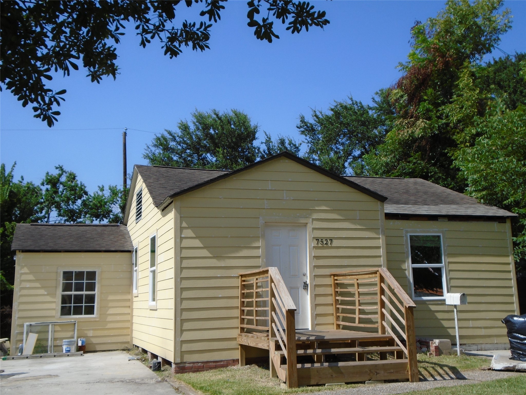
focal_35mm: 42
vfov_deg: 34.3
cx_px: 263
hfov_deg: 44.8
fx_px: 638
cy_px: 198
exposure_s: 1/1000
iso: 100
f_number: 4.1
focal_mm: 7.4
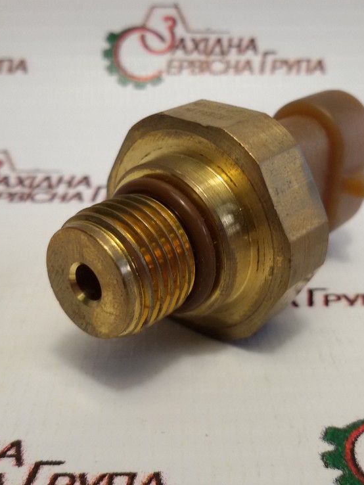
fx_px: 589
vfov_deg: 44.8
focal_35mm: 42
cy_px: 240
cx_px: 203
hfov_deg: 34.3
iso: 64
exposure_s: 1/100
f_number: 2.4
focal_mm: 2.93
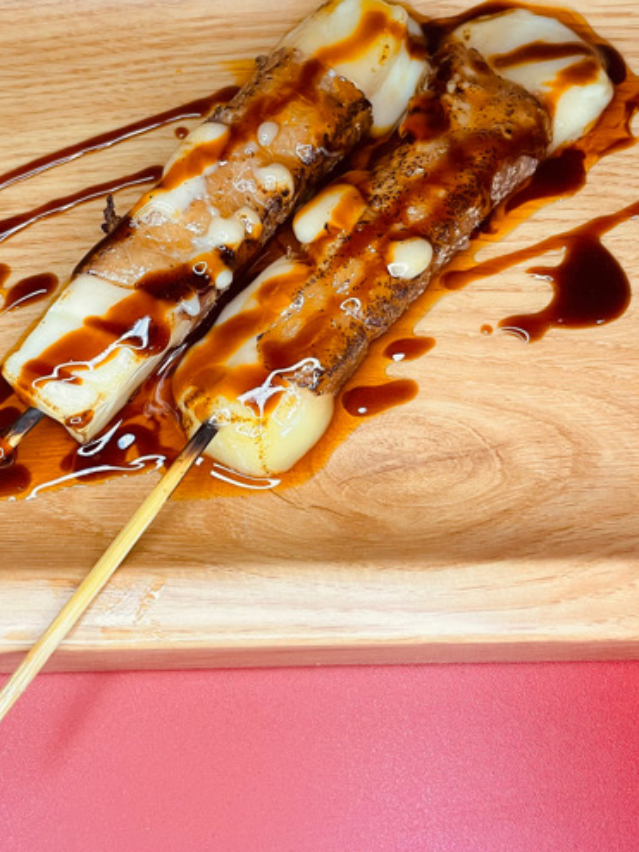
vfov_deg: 44.4
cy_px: 313
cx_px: 276
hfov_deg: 34.3
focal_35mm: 42
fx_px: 1034
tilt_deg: -65.9
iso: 125
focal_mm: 4.2
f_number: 1.6
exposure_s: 1/60
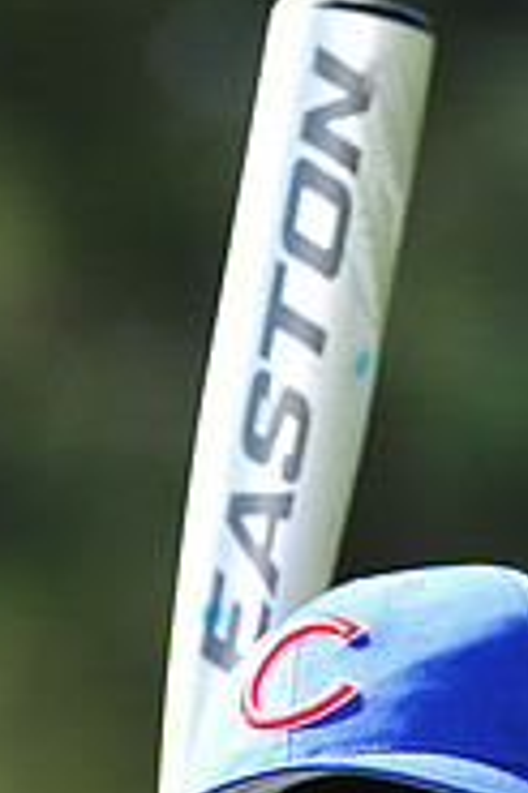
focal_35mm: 626
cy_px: 943
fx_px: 13797
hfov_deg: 2.2
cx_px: 429
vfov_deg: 3.3
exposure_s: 1/500
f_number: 4.5
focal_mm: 200
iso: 200
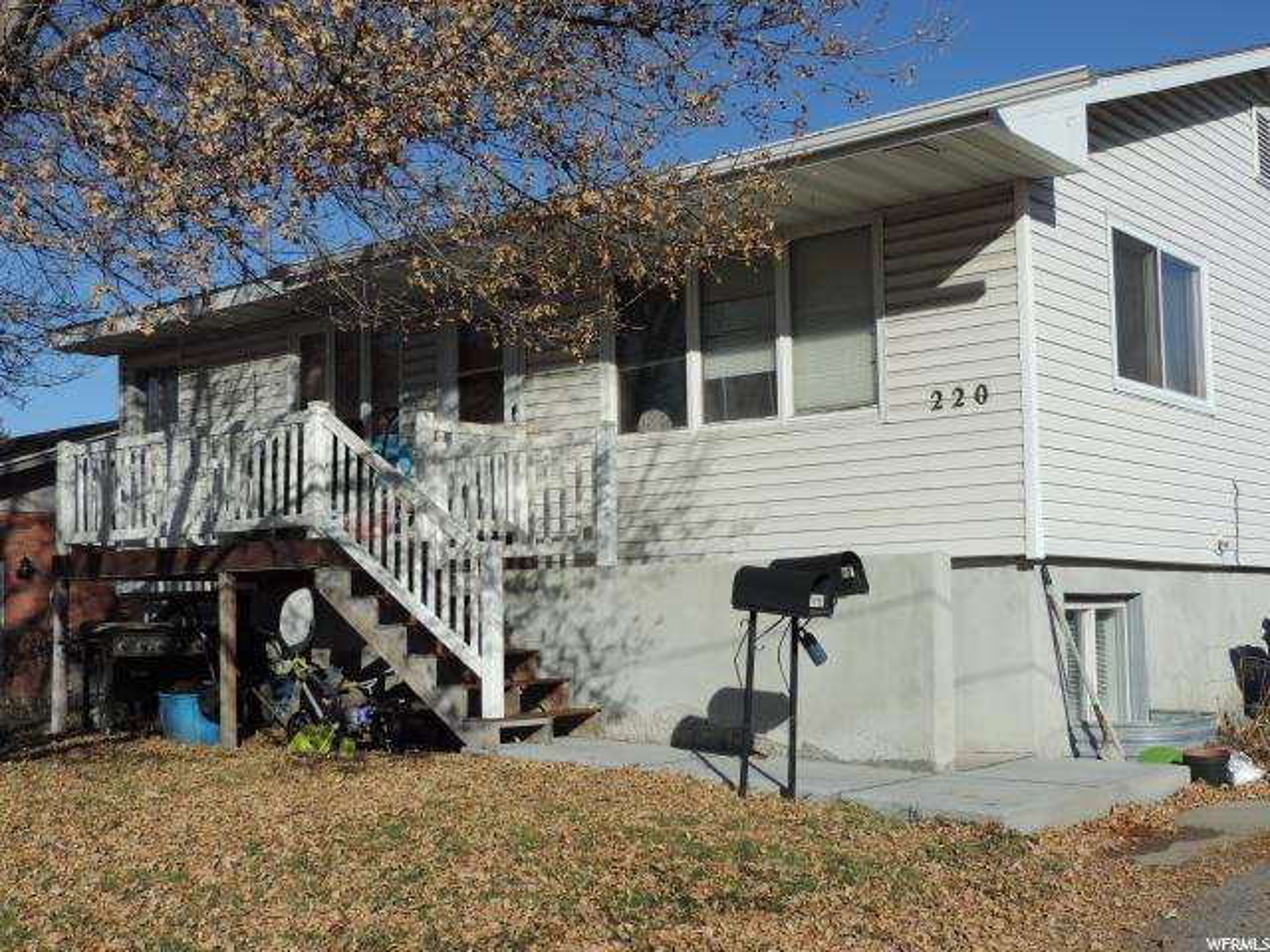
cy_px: 476
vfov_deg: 33.6
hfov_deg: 43.9
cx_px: 635
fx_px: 1578
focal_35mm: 43
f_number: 3.4
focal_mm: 7.6
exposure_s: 1/1600
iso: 80
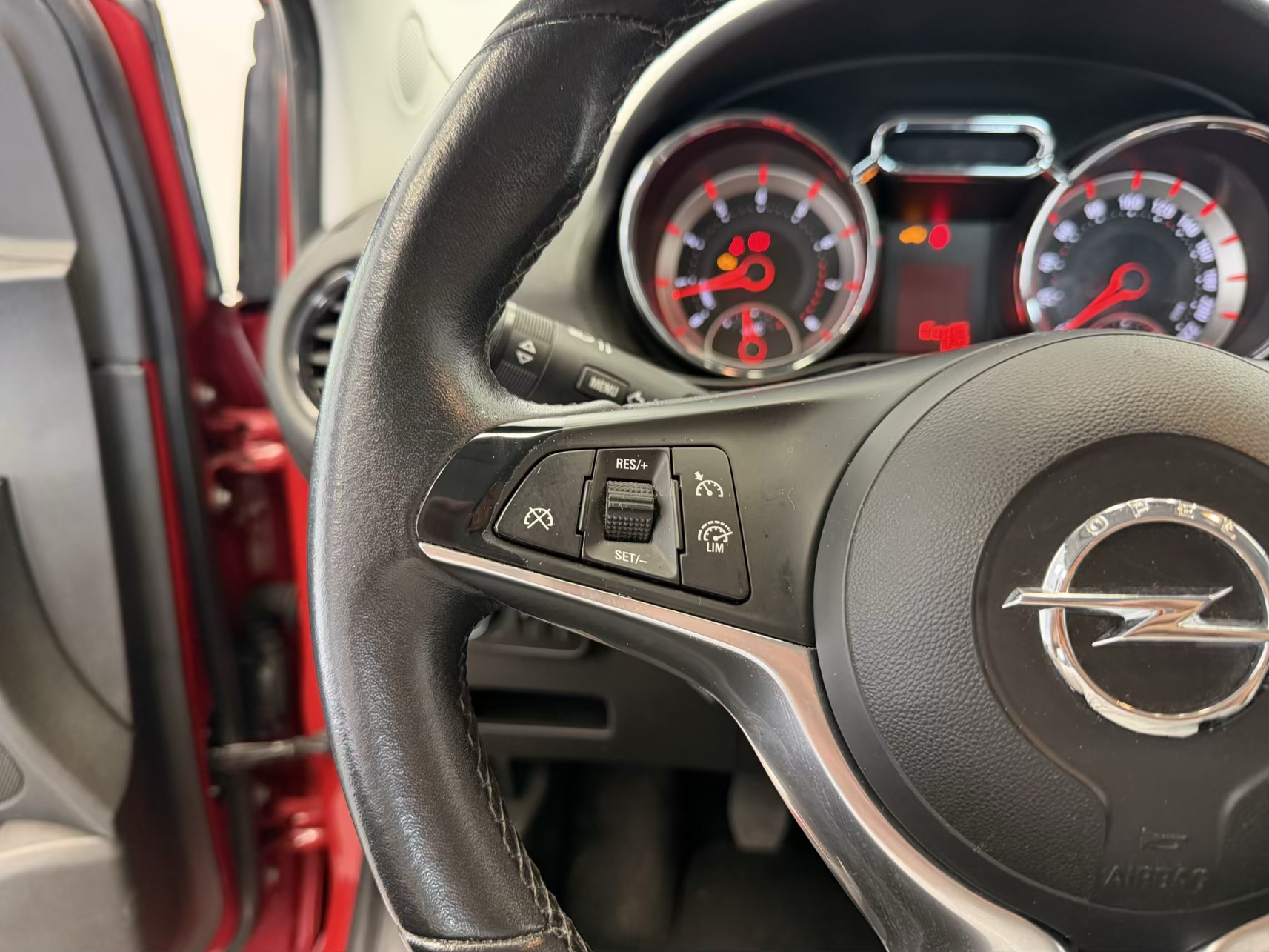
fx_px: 880
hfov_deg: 71.6
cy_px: 476
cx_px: 634
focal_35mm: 24
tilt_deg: -25.1
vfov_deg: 56.8
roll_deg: +0.3
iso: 400
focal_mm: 6.76
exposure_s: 1/50
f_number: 1.78
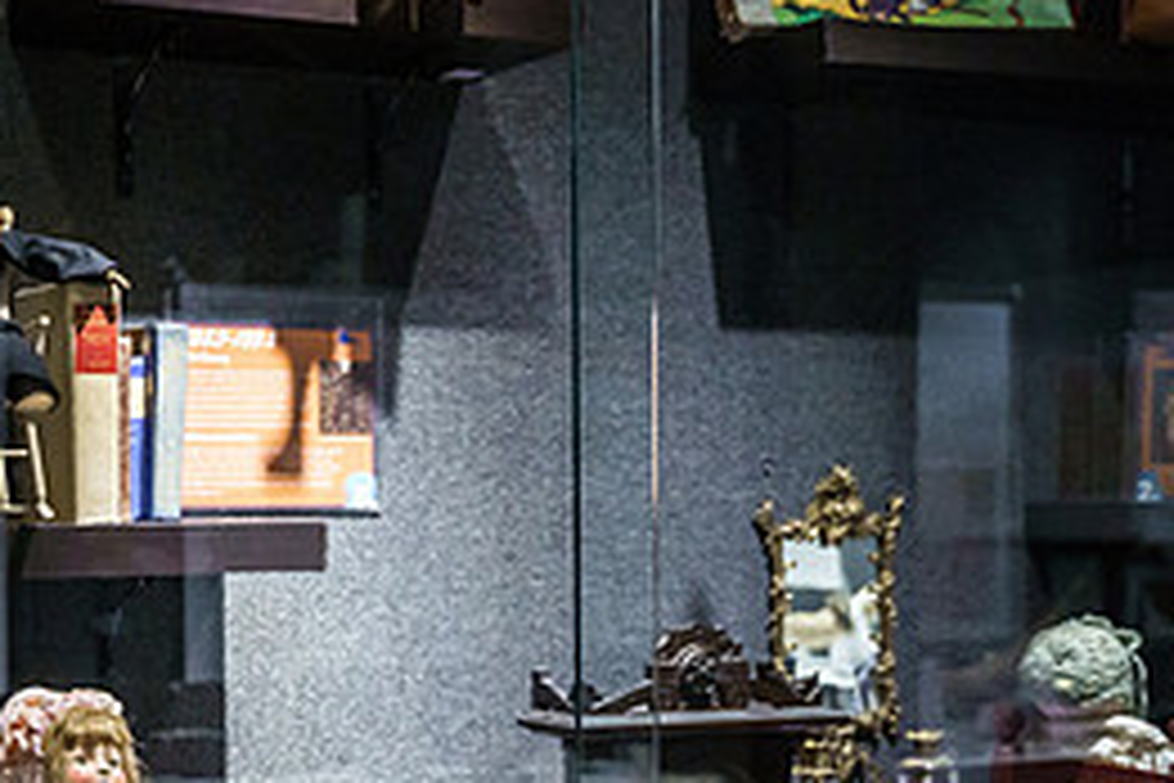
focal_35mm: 65
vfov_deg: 20.8
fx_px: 2120
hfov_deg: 28.1
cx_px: -134
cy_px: 585
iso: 3200
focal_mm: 28
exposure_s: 1/500
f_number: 2.8
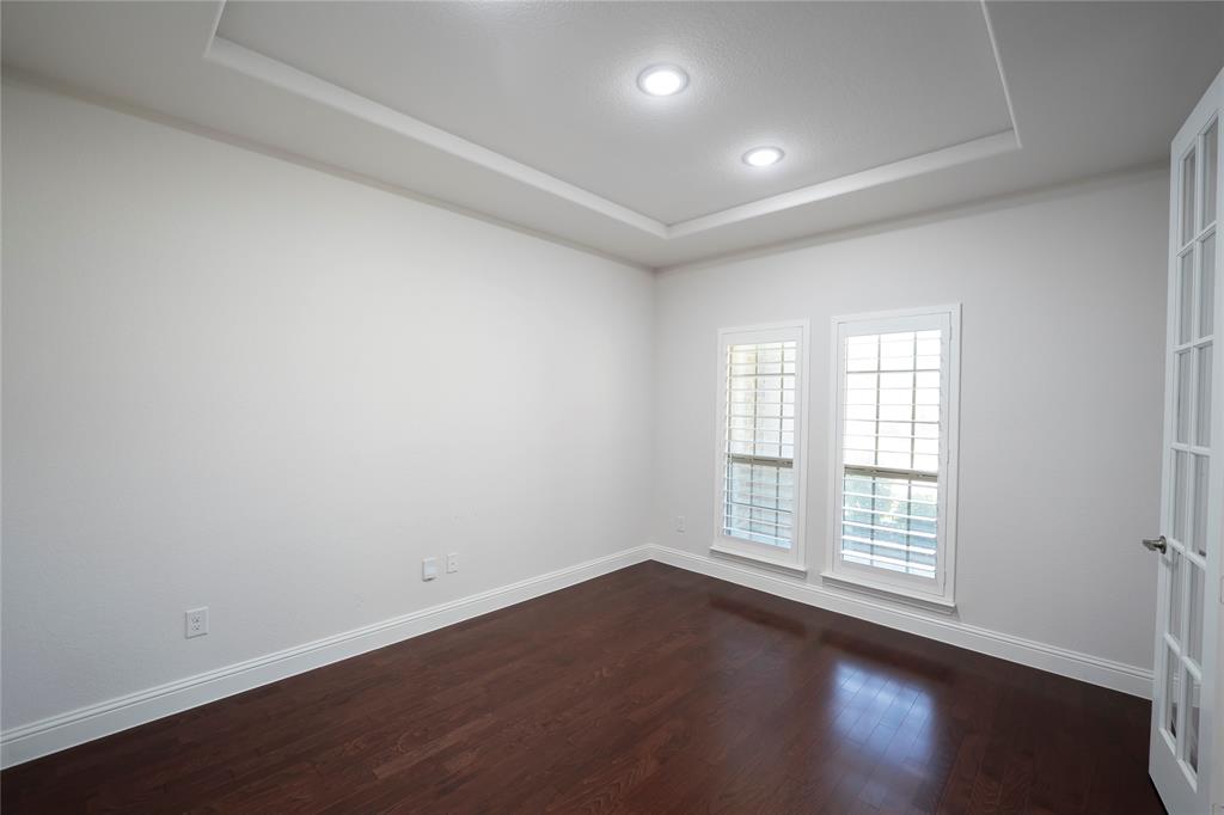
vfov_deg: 81.2
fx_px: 476
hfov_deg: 104.3
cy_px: 408
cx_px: 612
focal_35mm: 14
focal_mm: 14
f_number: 3.5
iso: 800
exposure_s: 1/60
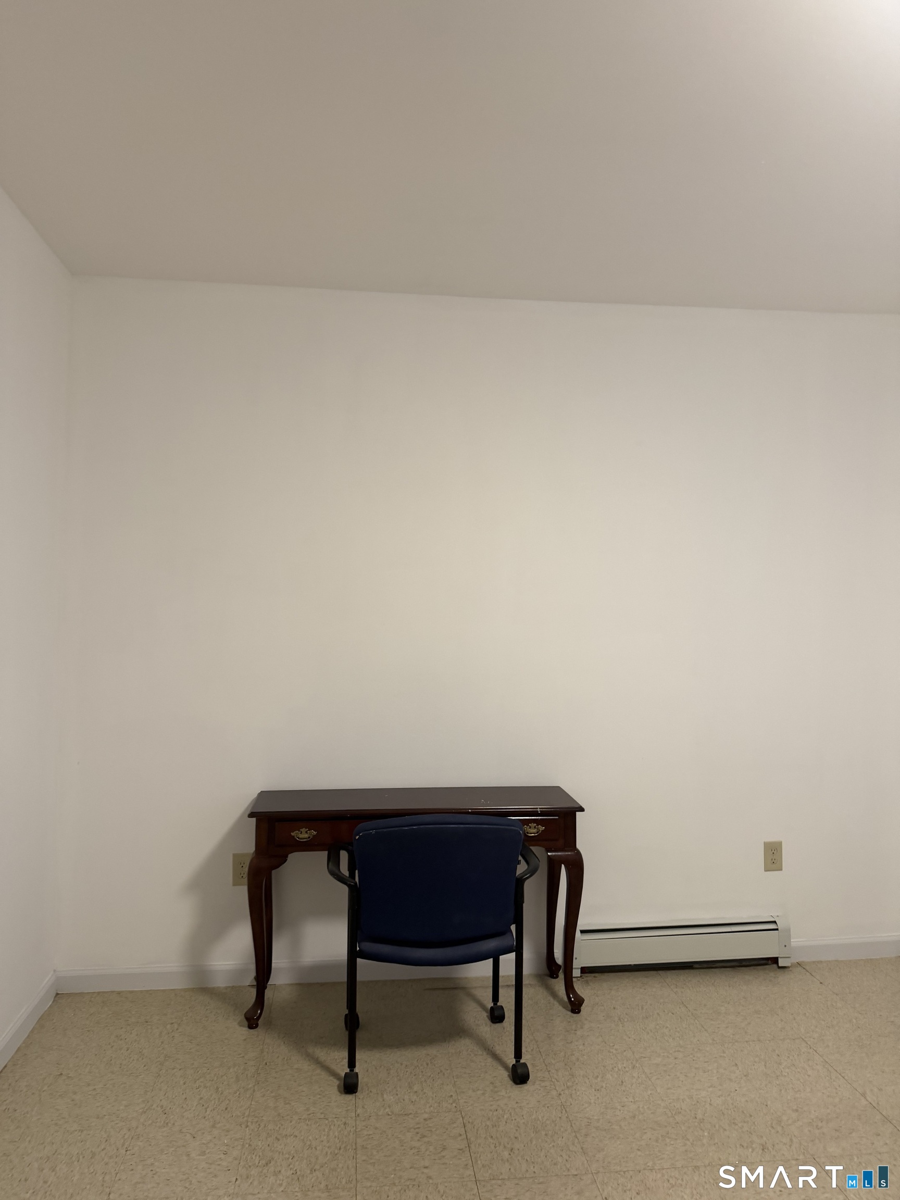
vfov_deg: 71.6
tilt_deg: +2.3
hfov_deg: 56.8
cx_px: 450
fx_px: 832
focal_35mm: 24
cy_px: 600
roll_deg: -0.7
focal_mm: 6.76
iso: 200
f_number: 1.78
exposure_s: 1/60
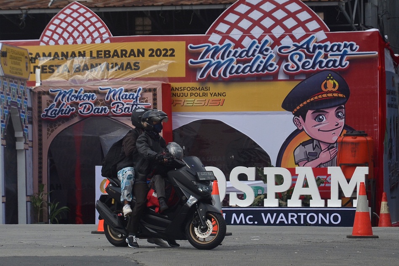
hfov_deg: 13.0
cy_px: 133
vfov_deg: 8.7
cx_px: 200
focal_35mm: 158
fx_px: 1745
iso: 200
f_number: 5.6
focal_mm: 105
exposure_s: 1/1000
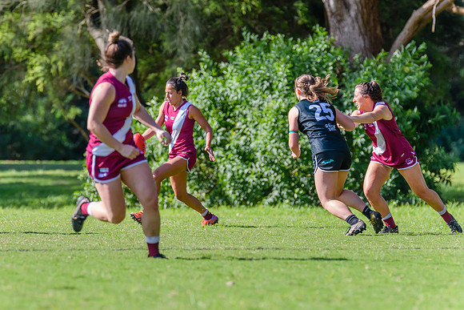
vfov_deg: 3.3
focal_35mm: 423
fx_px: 5455
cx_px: 196
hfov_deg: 4.9
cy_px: 159
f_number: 7.1
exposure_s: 1/1250
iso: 800
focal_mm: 360
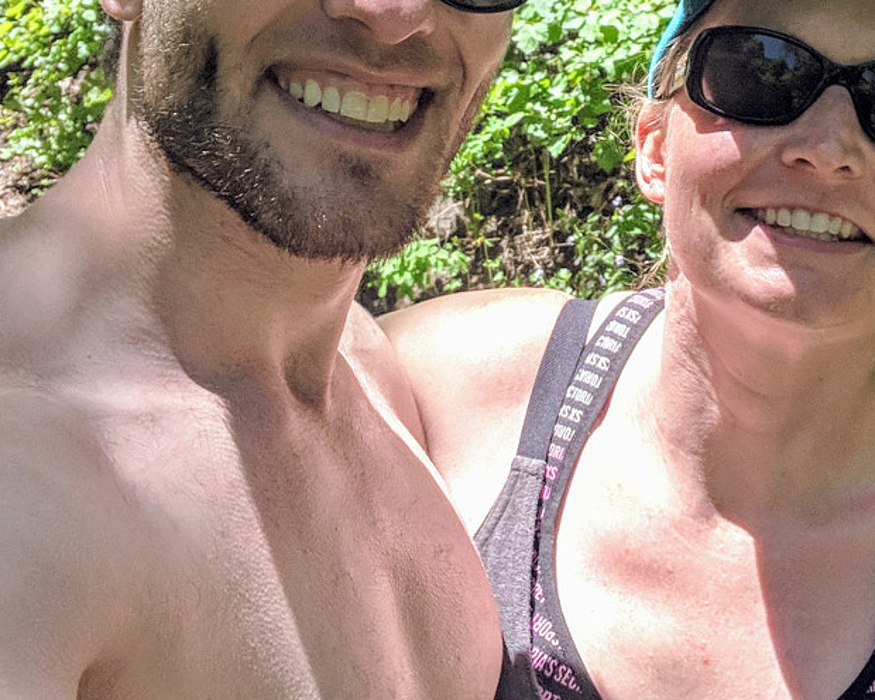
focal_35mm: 63
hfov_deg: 29.8
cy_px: 145
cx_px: 603
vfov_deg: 23.9
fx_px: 1631
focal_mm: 3.38
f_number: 2.4
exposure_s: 1/1748
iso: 95
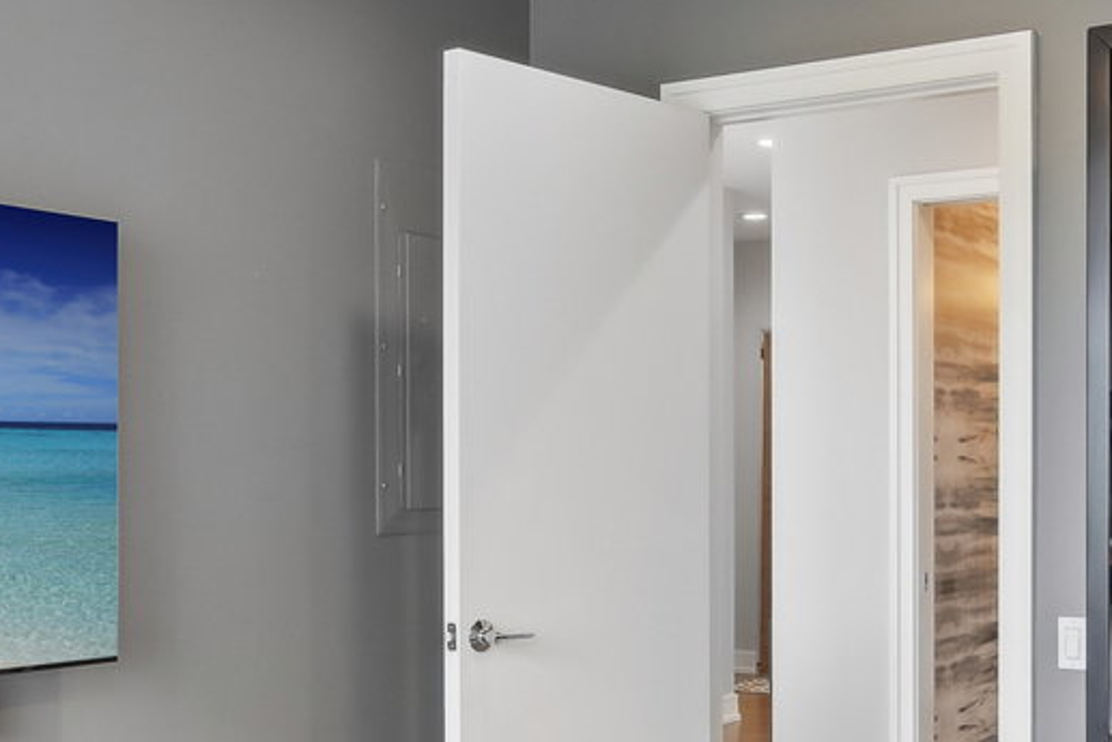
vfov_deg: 28.4
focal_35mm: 47
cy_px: 510
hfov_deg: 41.3
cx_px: 755
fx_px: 1452
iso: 400
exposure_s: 1/20
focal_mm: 10
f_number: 8
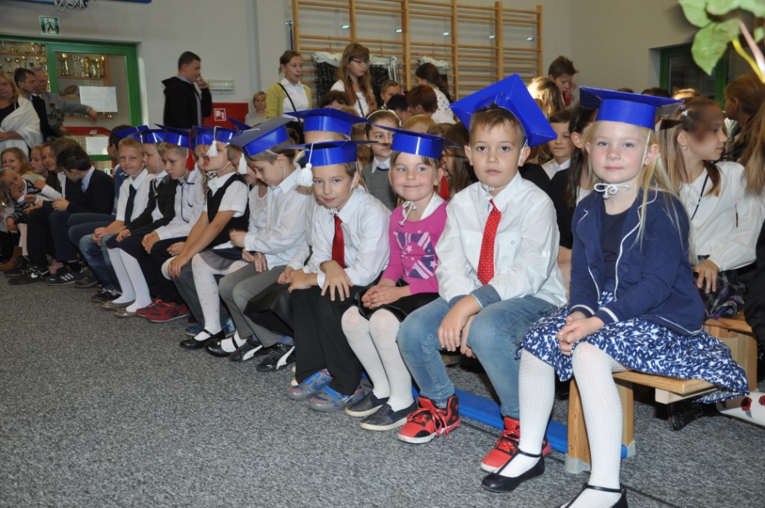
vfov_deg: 34.1
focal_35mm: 39
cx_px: 382
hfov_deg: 49.6
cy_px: 254
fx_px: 828
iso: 400
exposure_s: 1/60
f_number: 5
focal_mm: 26
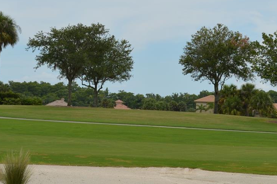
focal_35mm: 181
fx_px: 1392
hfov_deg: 11.3
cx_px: 239
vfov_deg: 7.6
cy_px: 52
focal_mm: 55
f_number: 9
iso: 100
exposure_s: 1/320
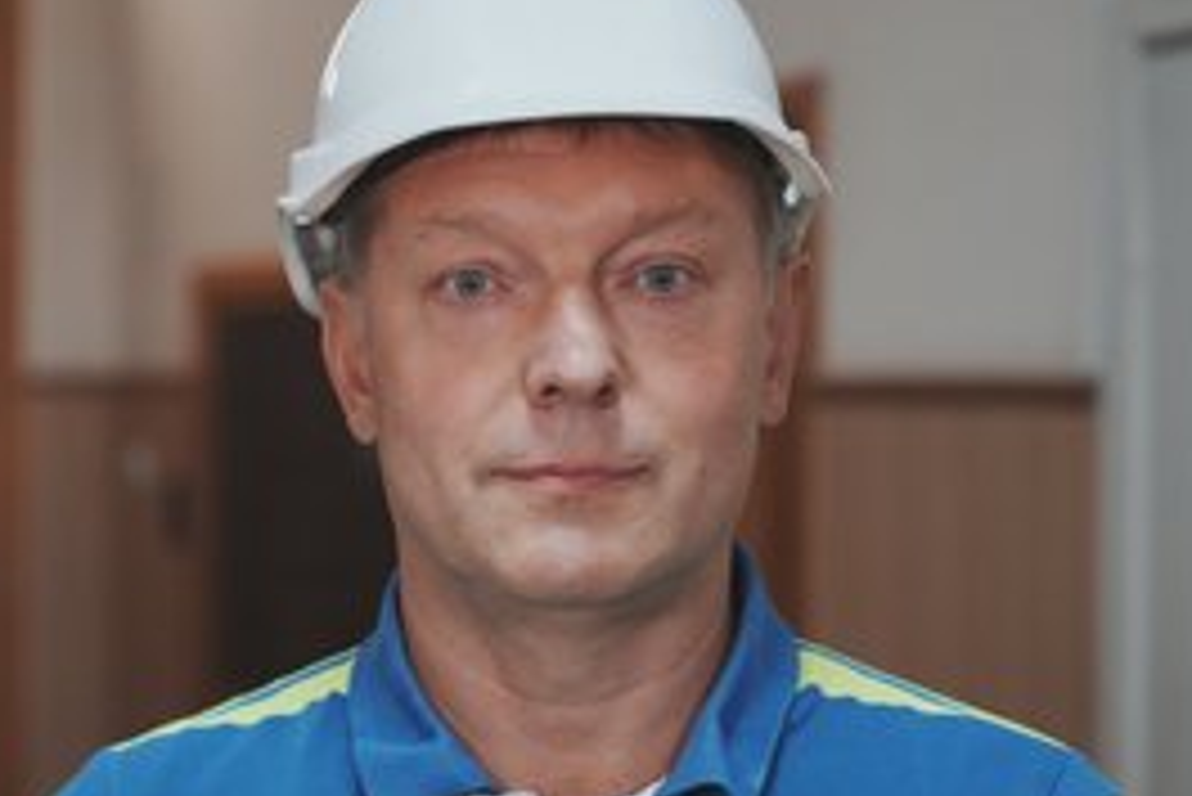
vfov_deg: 15.4
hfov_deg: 22.8
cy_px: 402
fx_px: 2948
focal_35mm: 89
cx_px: 526
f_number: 2.8
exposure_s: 1/200
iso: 1600
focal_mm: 59
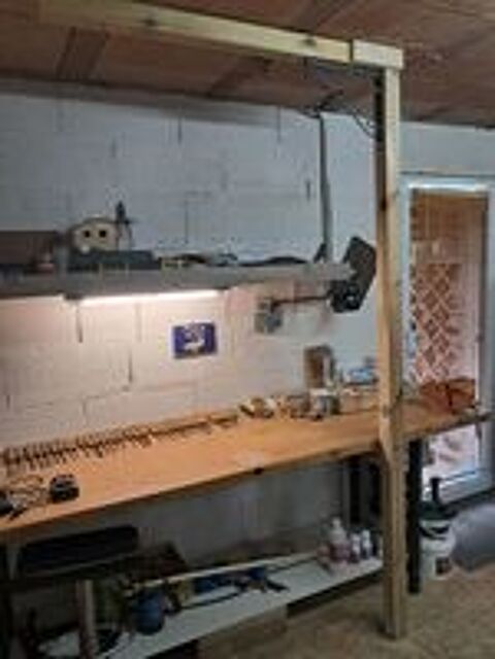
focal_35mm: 27
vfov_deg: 65.3
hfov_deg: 51.4
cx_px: 248
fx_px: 515
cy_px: 330
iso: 200
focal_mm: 4
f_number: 1.8
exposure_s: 1/50
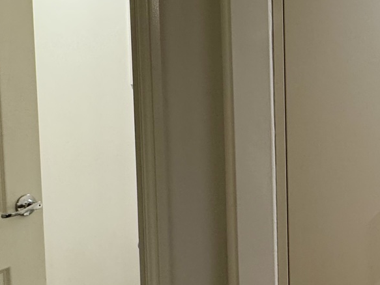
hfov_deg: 44.4
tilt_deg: -3.1
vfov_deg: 39.7
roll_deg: +0.4
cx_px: 373
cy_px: 136
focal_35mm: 36
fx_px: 395
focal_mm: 2.22
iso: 250
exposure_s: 1/50
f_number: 2.2
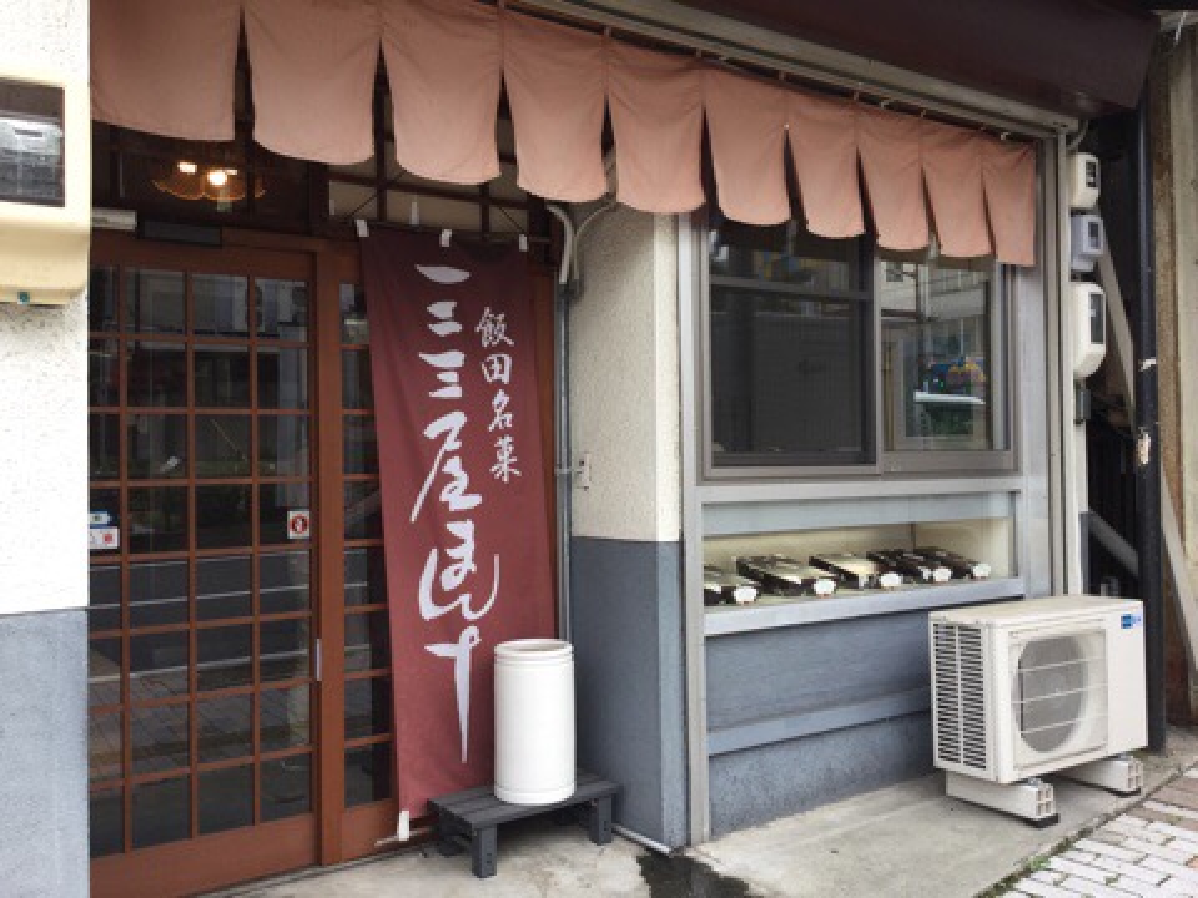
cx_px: 599
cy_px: 449
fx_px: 1073
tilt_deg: +2.3
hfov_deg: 58.4
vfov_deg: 45.4
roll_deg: -0.9
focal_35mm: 31
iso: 25
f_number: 2.4
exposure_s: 1/120
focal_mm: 3.3
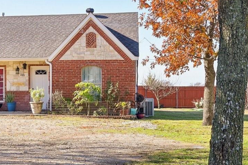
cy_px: 76
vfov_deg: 16.1
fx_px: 586
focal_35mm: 85
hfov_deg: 22.8
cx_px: -10
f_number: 8
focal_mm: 30
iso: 100
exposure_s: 1/125
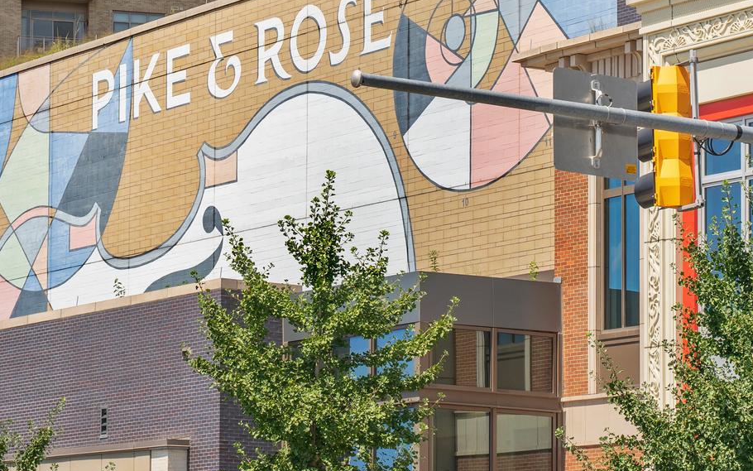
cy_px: -8
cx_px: 502
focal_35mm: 172
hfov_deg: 12.2
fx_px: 3530
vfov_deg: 7.6
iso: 160
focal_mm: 75
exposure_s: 1/500
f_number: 10
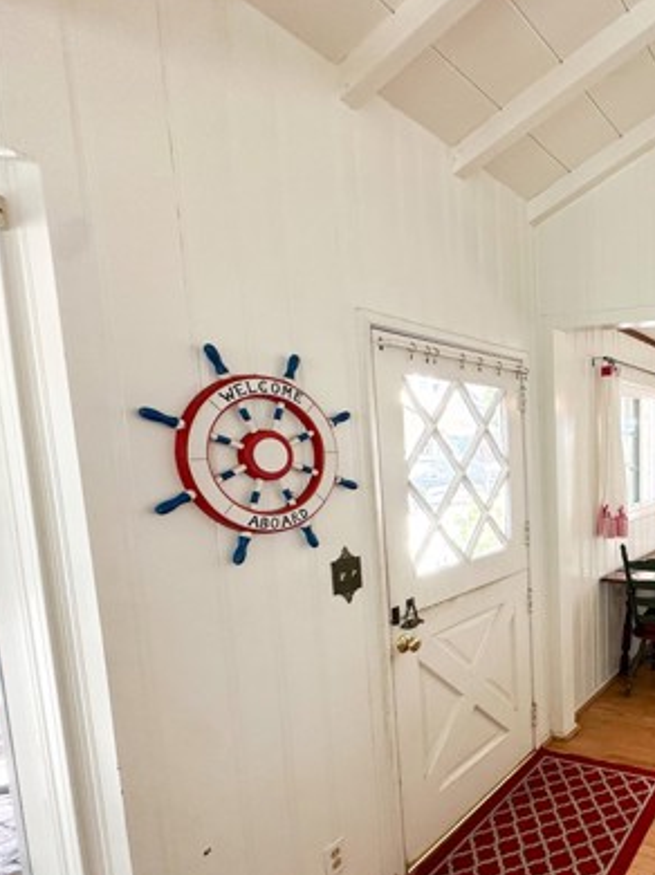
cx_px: 655
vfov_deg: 73.4
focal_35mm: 23
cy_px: 514
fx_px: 581
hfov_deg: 48.4
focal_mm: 2.22
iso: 125
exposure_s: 1/100
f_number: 2.2
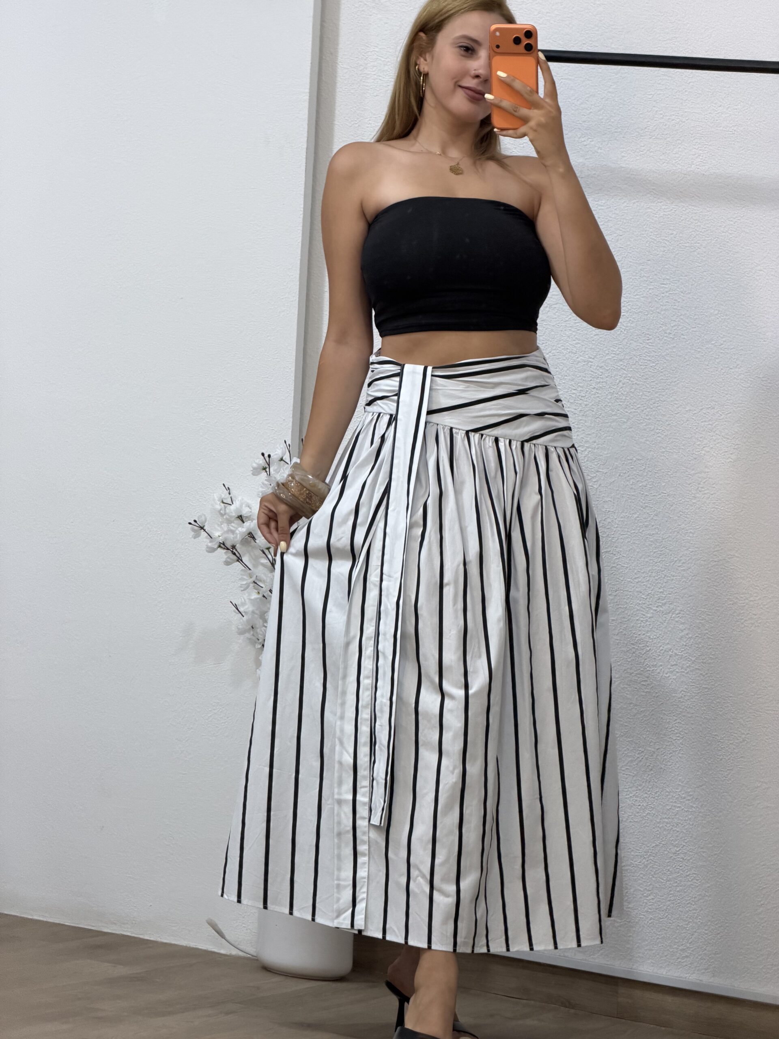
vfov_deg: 19.6
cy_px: 520
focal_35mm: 100
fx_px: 3001
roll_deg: -3.2
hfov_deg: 14.8
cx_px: 390
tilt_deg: -20.1
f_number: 2.8
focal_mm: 16.89
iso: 250
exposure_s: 1/97
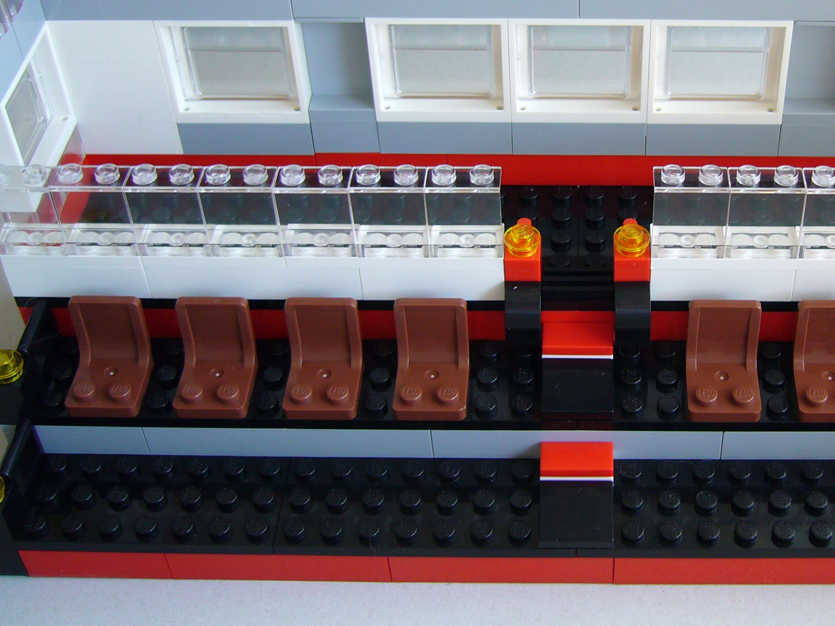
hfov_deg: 35.1
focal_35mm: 54
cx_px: 574
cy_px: 175
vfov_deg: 26.8
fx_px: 1303
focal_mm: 5.8
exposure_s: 1/30
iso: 100
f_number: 2.8
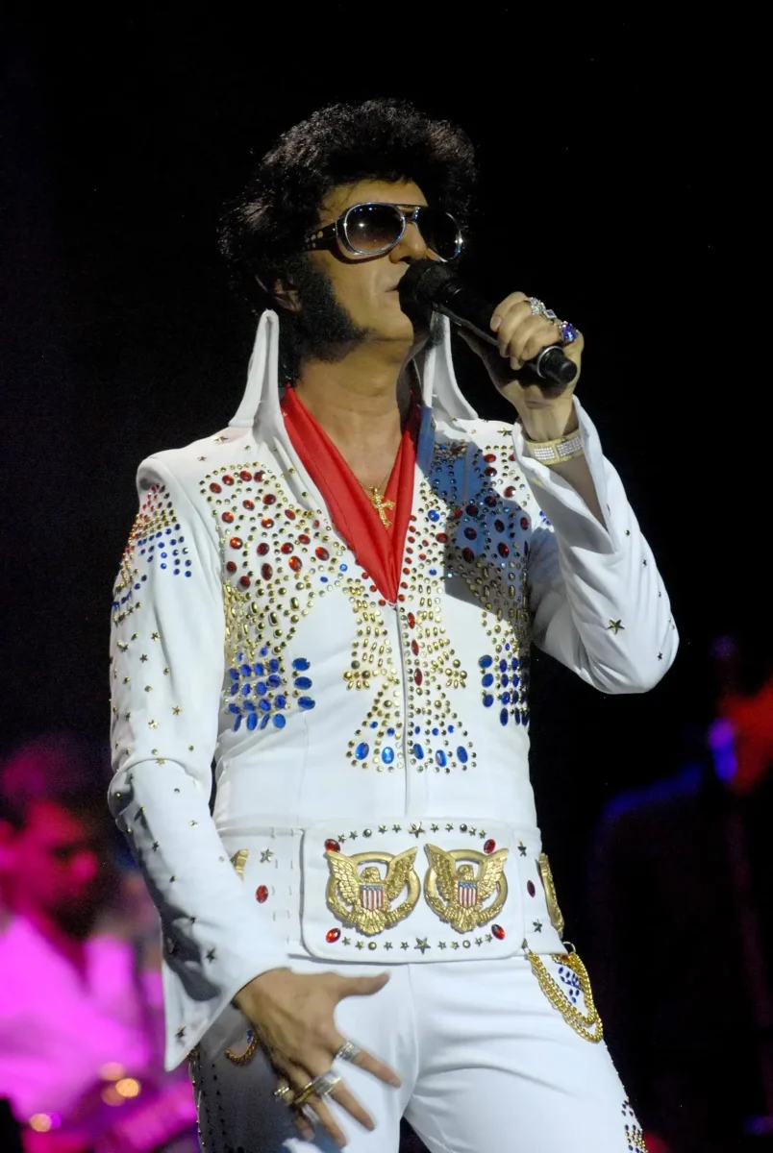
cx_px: 386
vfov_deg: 6.9
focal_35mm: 300
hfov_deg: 4.6
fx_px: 9628
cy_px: 576
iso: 800
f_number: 4
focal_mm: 200
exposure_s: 1/80
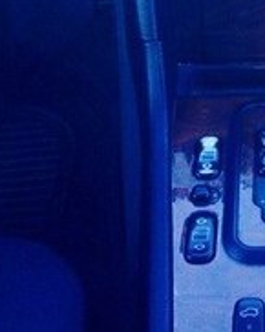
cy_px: -89
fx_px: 865
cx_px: 313
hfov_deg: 16.7
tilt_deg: -28.3
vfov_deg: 20.1
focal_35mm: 88
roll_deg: -0.5
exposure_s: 1/60
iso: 50
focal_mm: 4.12
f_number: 2.4
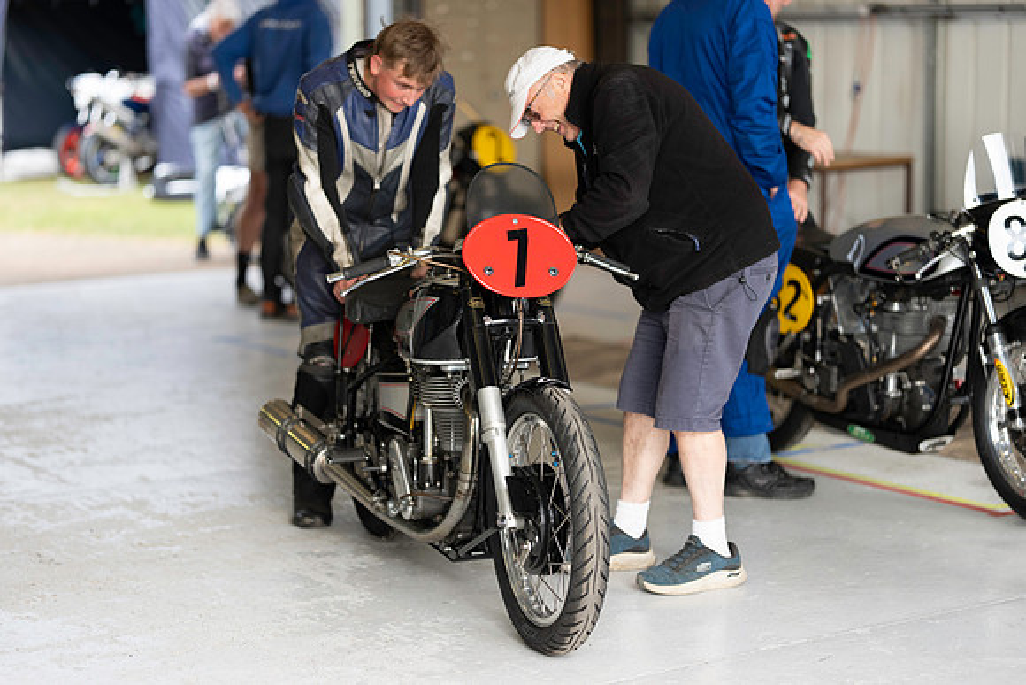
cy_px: 342
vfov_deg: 16.1
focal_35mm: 85
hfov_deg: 23.9
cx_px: 513
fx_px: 2423
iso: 400
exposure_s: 1/1000
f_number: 1.6
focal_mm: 85
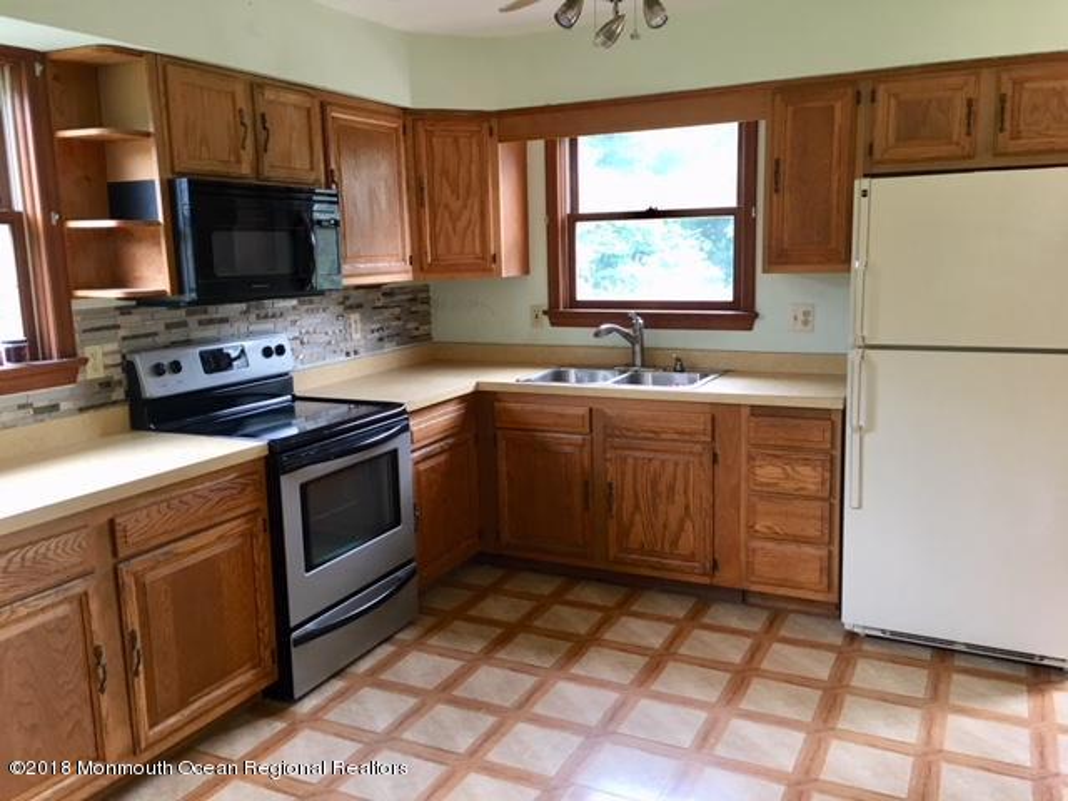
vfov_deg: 48.2
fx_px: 895
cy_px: 400
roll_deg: +0.7
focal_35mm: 29
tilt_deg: -7.3
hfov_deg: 61.7
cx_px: 534
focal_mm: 4.15
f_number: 2.2
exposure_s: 1/15
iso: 40
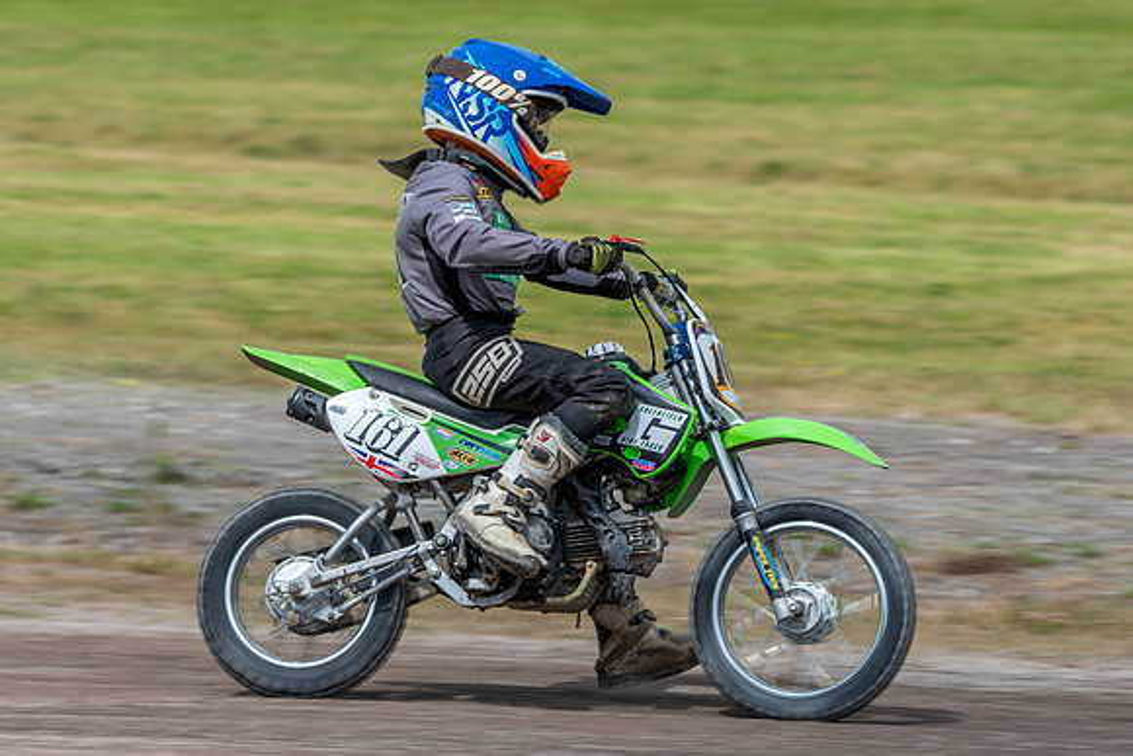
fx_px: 12093
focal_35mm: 384
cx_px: 593
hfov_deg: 5.4
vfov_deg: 3.6
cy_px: 423
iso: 160
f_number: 8
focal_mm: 280
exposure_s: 1/320
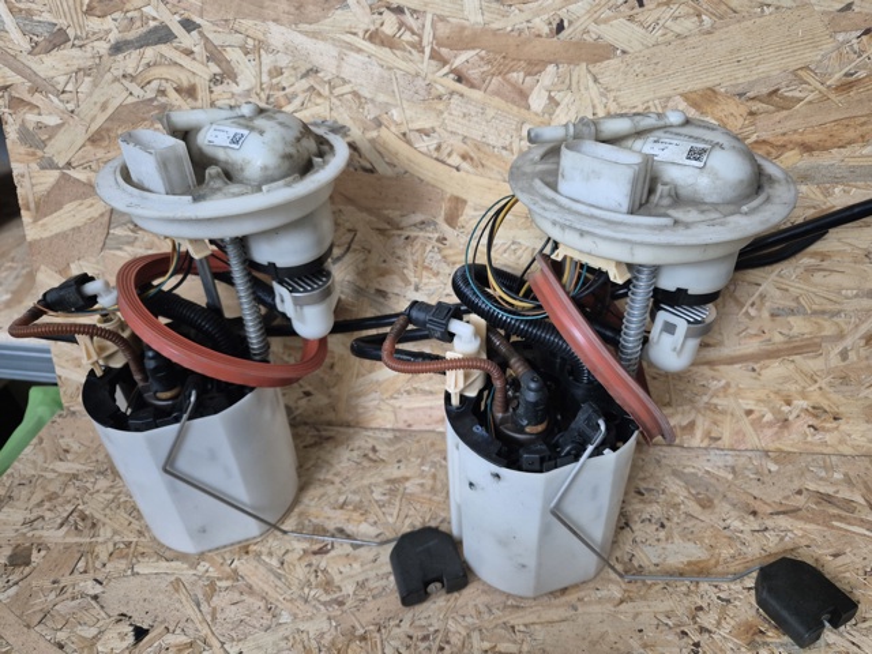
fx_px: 579
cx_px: 436
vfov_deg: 58.9
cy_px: 327
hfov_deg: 73.9
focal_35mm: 23
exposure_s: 1/100
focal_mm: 5.4
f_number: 1.8
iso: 640
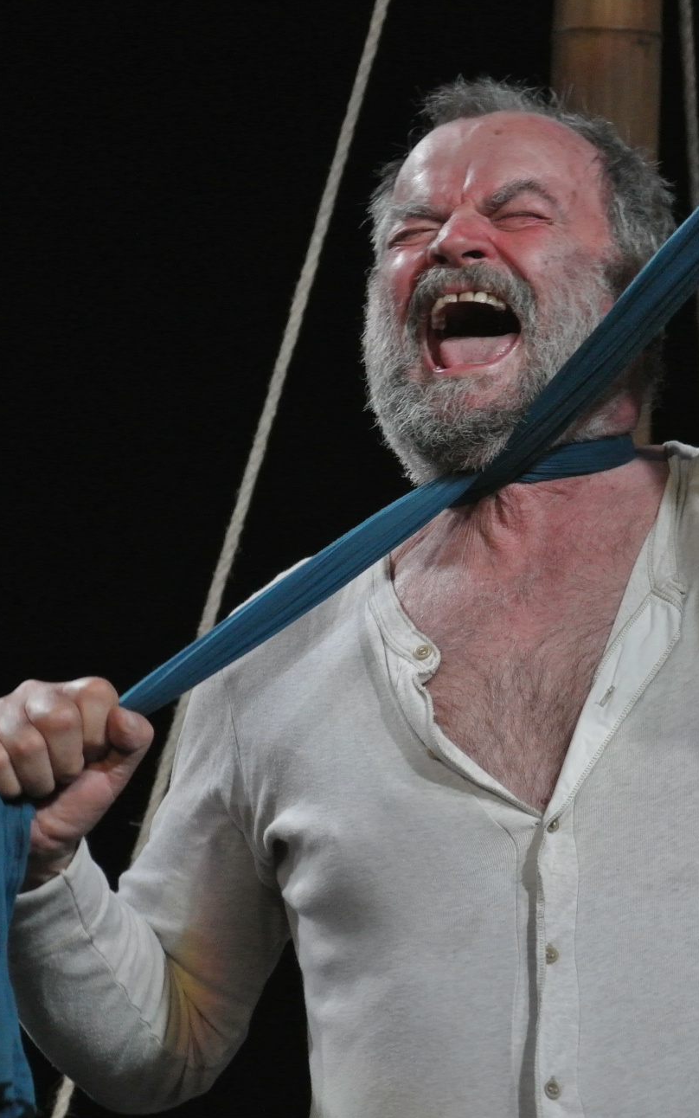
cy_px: 558
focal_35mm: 318
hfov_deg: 4.1
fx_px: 9688
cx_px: 569
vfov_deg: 6.6
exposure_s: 1/80
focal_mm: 77.1
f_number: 4.8
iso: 800
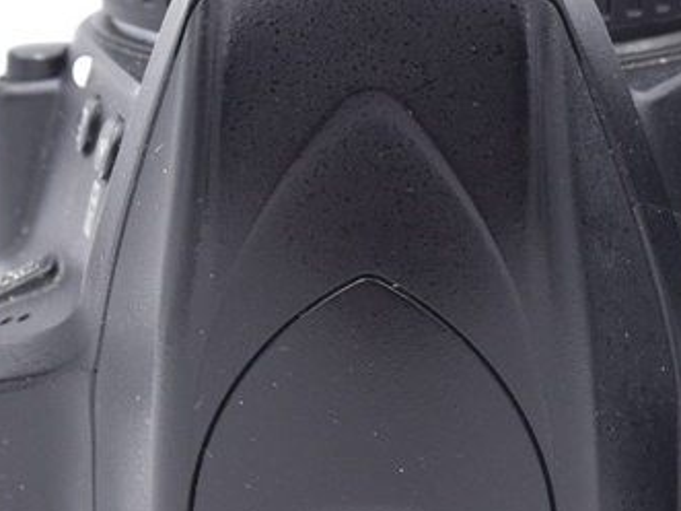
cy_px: 254
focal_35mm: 174
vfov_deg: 8.5
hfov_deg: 11.3
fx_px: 3422
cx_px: 545
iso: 400
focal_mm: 40
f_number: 9
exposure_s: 1/100
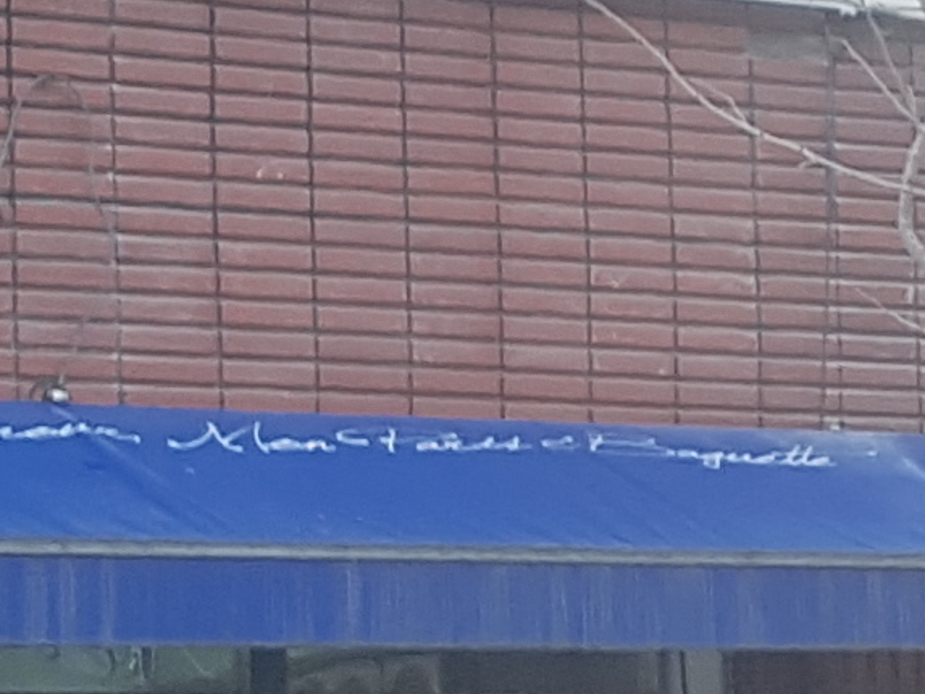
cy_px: 92
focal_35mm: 183
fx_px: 4891
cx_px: 1341
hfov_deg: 10.5
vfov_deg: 8.1
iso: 64
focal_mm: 4.2
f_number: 1.7
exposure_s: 1/120
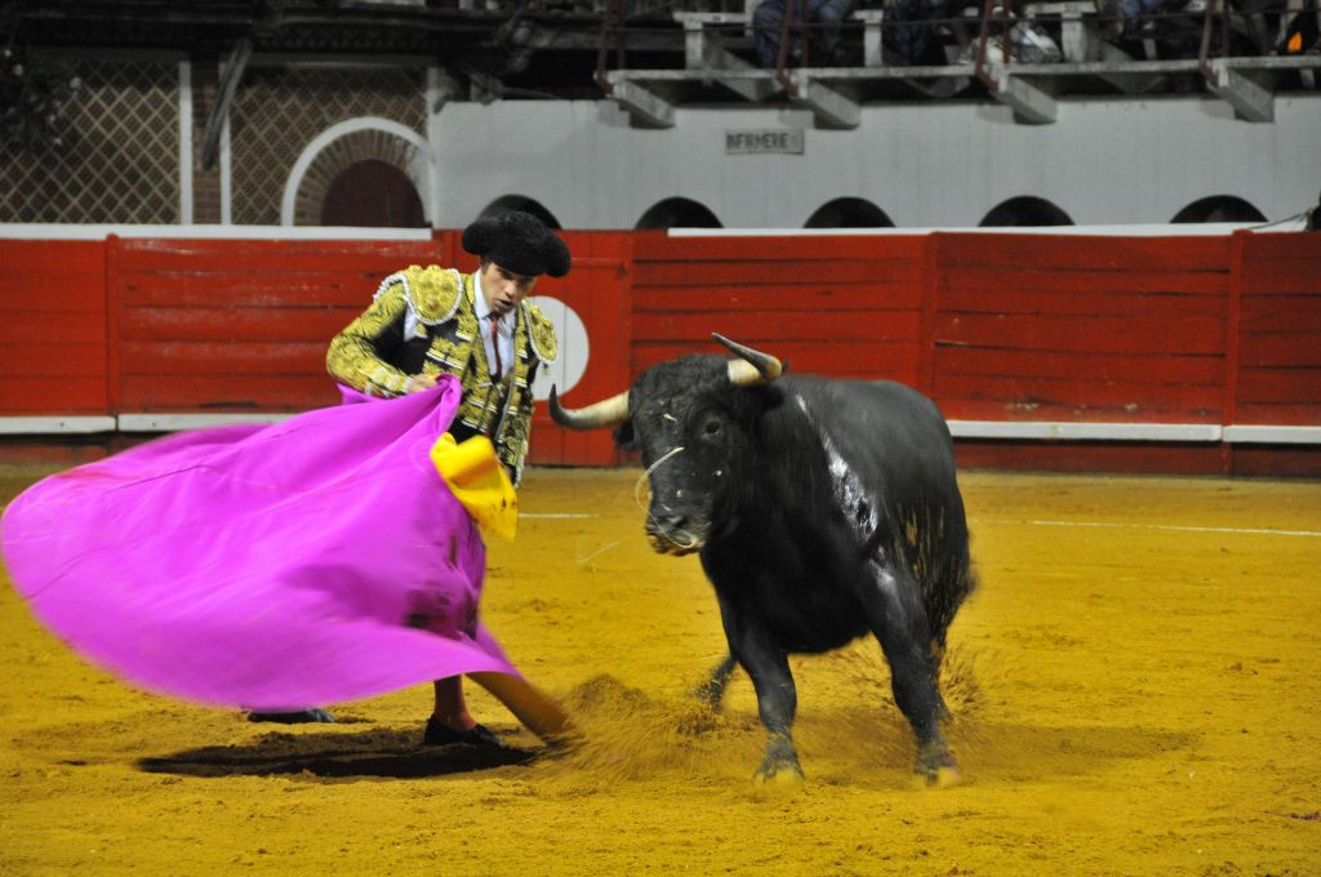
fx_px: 6597
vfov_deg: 7.6
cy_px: 438
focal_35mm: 180
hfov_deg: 11.4
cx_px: 660
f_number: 5.3
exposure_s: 1/60
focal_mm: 120
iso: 1600
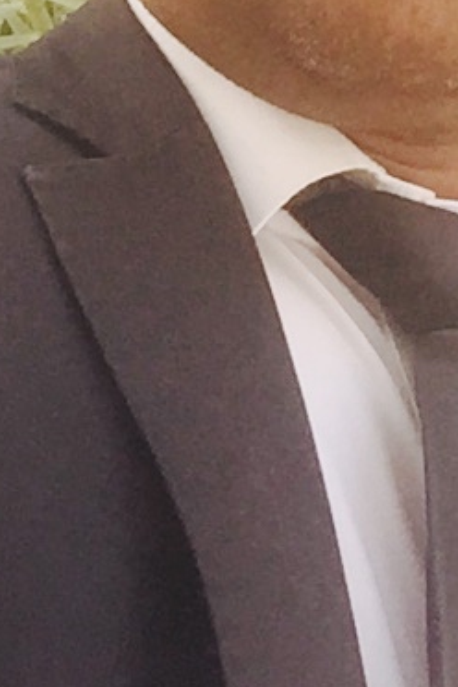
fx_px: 2118
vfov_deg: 18.0
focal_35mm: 111
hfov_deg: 12.3
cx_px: 329
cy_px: 18
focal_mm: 2.65
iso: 50
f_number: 2.2
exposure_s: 1/60
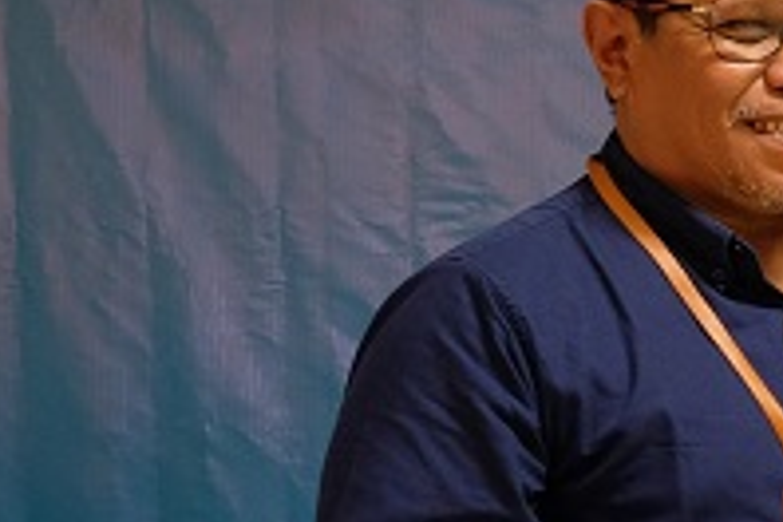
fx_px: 3936
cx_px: 1780
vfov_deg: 7.6
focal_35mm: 181
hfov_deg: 10.1
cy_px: 293
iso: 640
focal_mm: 23
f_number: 3.6
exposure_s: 1/15
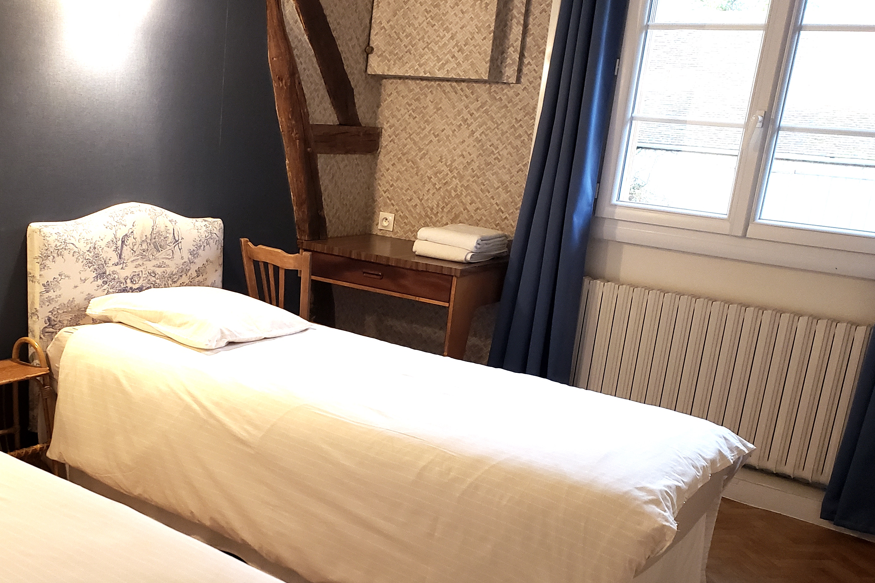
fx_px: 948
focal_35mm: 39
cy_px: 369
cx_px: 304
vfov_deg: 34.0
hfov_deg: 48.9
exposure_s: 1/50
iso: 320
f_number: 2.4
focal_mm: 4.3
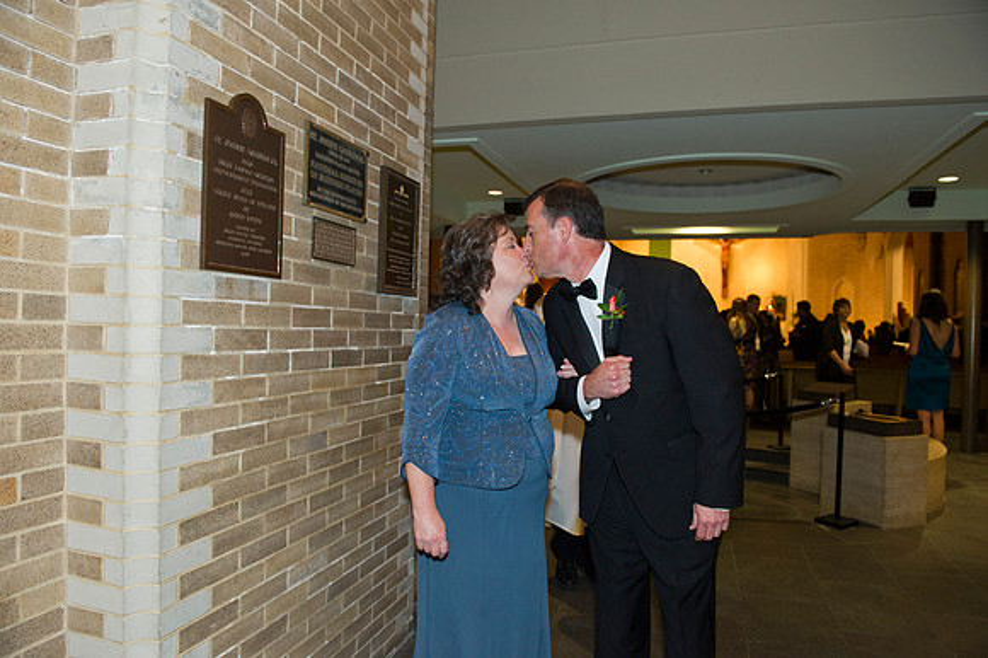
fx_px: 658
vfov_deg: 53.1
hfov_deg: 73.8
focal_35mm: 24
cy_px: 329
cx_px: 494
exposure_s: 1/80
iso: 1600
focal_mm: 24
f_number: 5
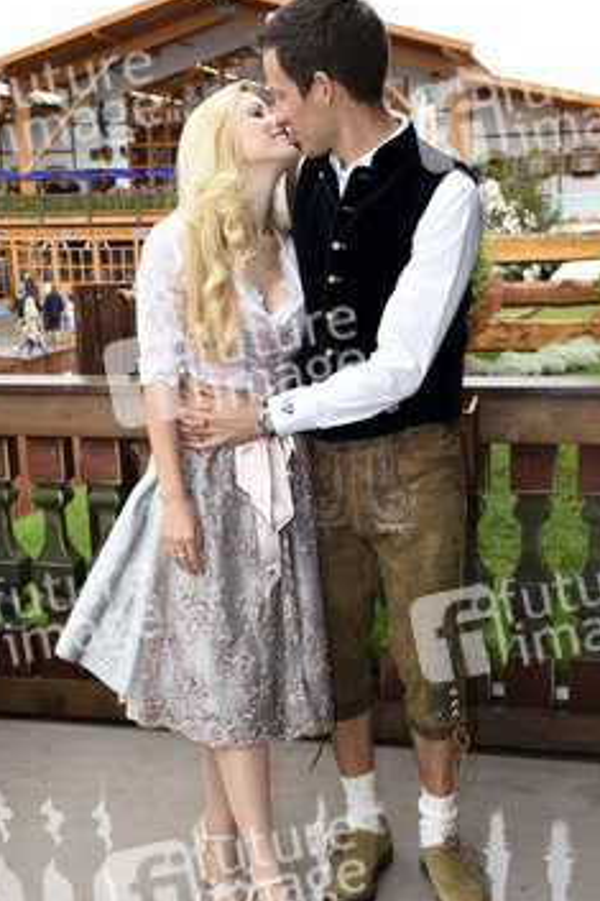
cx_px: 309
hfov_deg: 26.5
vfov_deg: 38.9
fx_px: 1276
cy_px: 495
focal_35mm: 51
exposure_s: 1/125
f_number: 5.6
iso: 360
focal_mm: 30
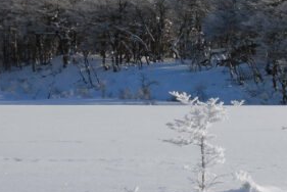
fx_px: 1180
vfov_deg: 9.3
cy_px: 89
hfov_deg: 13.2
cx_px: 403
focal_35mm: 148
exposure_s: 1/320
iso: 400
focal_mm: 27
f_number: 14
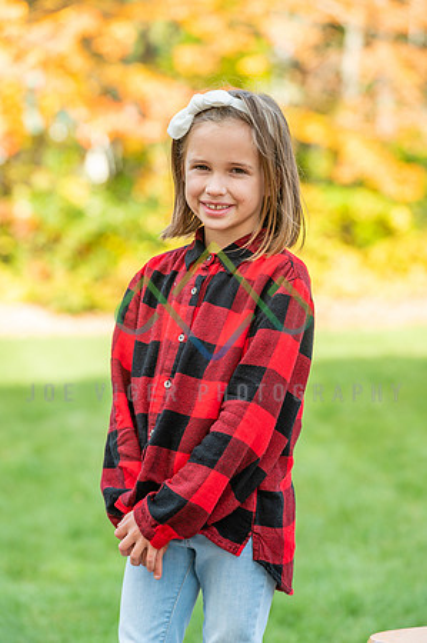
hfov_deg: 6.9
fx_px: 3566
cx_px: 214
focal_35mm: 200
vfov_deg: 10.3
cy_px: 322
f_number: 5
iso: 100
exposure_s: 1/60
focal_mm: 200
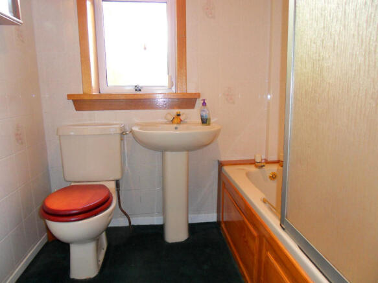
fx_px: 262
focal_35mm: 24
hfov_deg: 71.6
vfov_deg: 56.8
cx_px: 189
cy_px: 142
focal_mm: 4.2
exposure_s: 1/20
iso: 200
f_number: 3.3
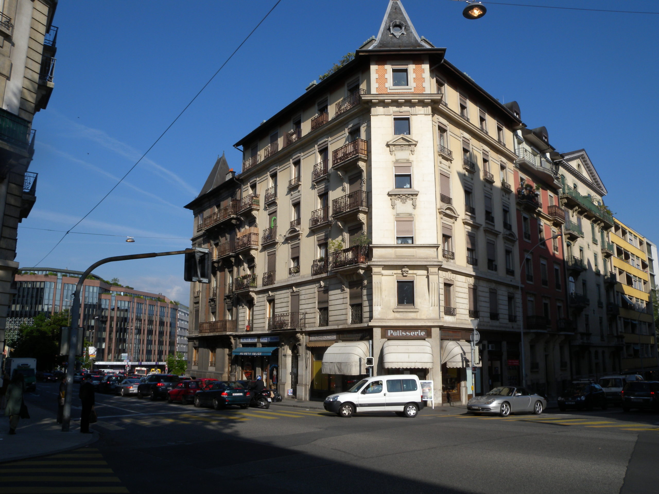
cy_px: 247
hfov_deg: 63.4
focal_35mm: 28
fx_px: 533
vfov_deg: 49.7
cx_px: 330
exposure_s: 1/381
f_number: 6.4
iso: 64
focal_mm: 6
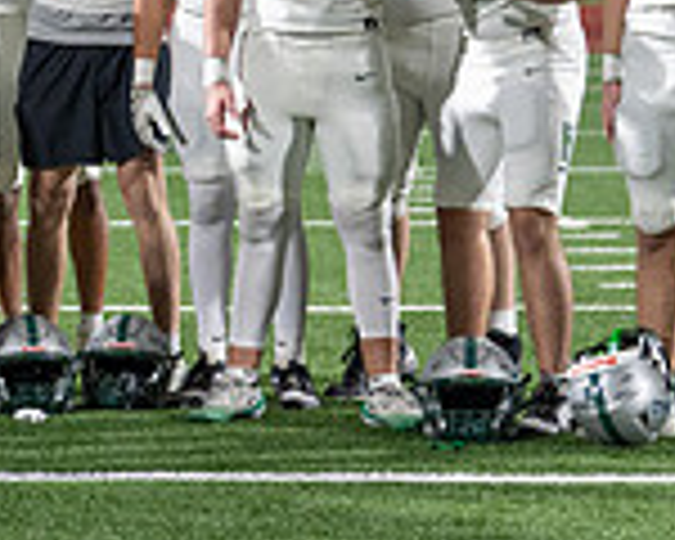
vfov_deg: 6.9
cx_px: -302
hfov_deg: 8.5
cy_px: 114
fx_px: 4455
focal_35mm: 223
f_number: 2
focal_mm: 50
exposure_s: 1/500
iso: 1000
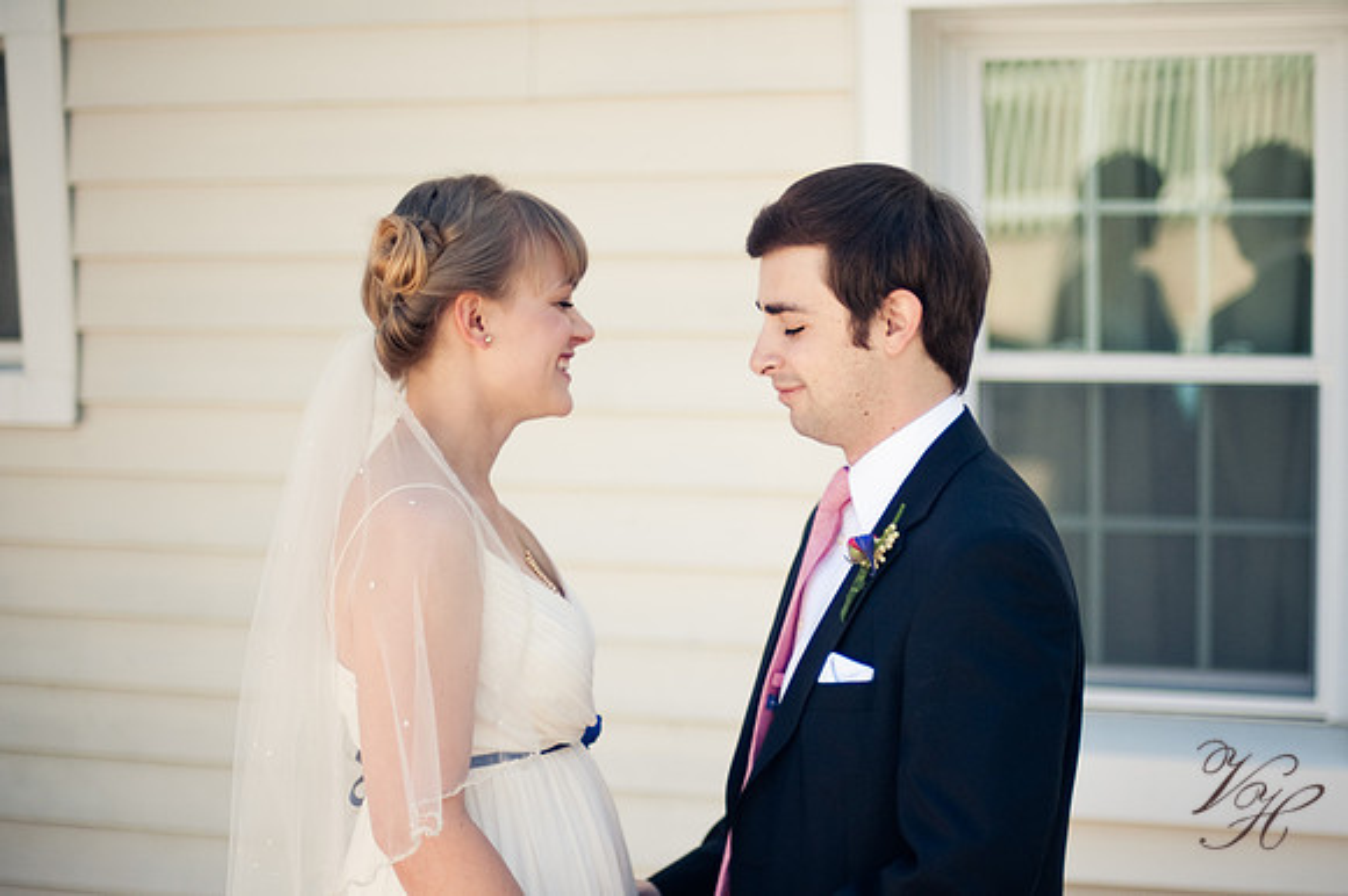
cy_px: 448
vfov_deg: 27.0
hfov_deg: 39.6
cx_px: 674
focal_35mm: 50
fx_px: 1871
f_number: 1.4
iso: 200
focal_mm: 50
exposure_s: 1/5000
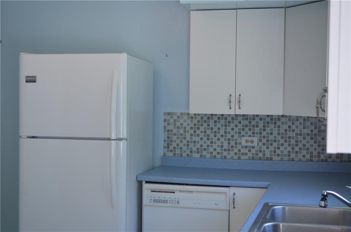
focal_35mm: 54
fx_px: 525
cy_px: 116
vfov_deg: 24.9
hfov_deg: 37.0
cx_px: 176
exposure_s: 1/125
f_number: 5
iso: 500
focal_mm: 36
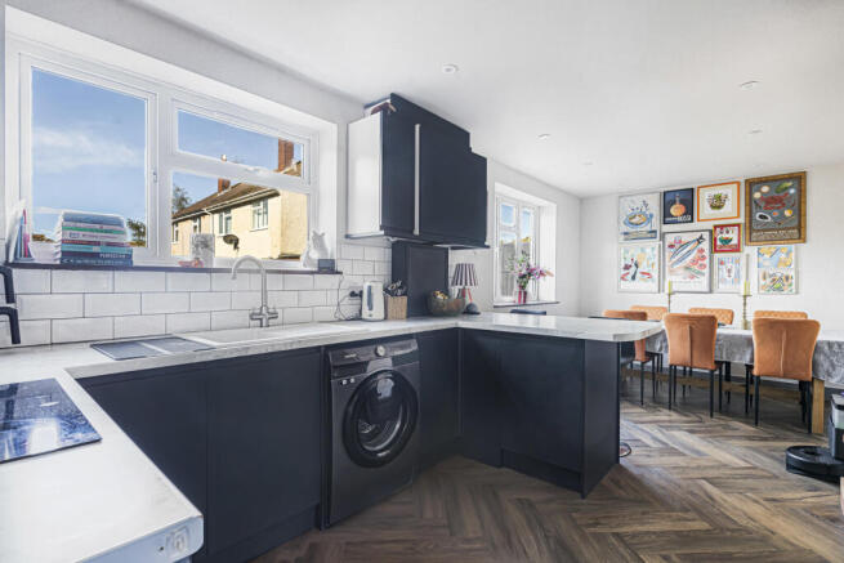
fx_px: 410
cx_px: 422
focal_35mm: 18
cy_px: 282
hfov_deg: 91.6
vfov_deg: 68.9
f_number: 8
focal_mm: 17.5
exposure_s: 1/2.5
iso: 400
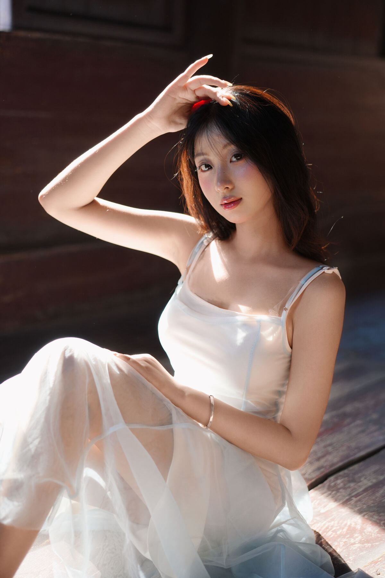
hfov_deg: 27.0
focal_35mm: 50
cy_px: 289
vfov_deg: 39.6
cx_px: 192
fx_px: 802
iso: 400
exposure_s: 1/1000
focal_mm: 50
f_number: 2
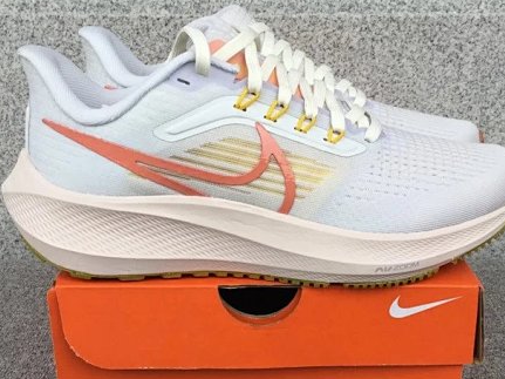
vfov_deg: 31.4
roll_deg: +0.3
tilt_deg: -19.0
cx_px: 260
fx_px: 671
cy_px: 232
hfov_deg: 41.2
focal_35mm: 46
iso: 25
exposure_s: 1/100
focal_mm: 3.3
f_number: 2.4
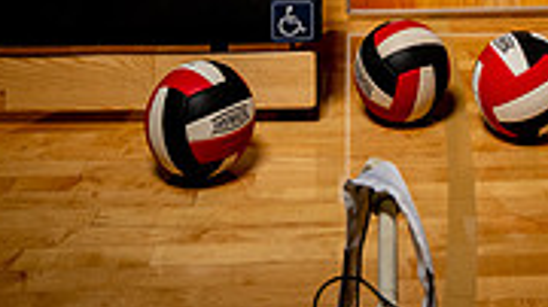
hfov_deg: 30.3
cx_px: 435
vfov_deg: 13.9
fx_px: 988
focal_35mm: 68
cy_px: -371
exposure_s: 1/250
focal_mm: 26
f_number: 7.1
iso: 400
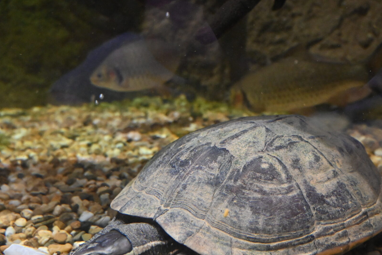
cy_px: 195
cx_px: 203
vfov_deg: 29.8
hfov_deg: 44.3
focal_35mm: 44
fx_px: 469
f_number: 3.8
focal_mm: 18.5
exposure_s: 1/100
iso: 3200
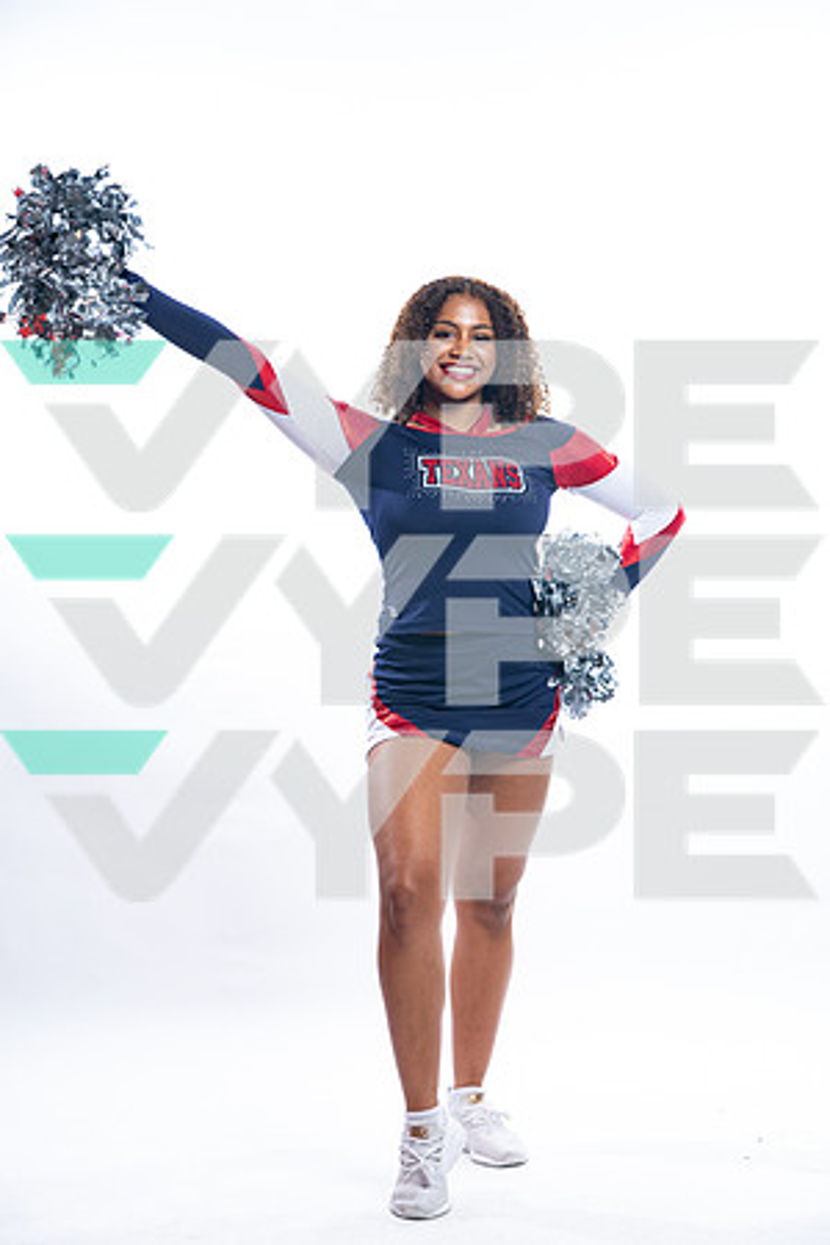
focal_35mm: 85
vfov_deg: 23.9
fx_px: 2939
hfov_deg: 16.1
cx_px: 415
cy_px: 622
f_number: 5.6
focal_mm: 85
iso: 200
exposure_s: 1/250
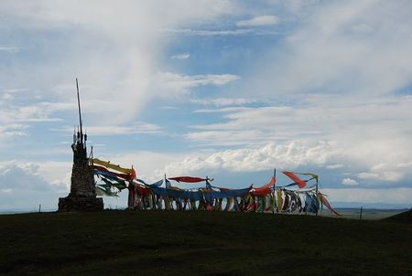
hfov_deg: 29.8
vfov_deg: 20.3
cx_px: 206
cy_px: 138
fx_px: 774
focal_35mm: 68
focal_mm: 45
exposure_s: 1/250
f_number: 10
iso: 100
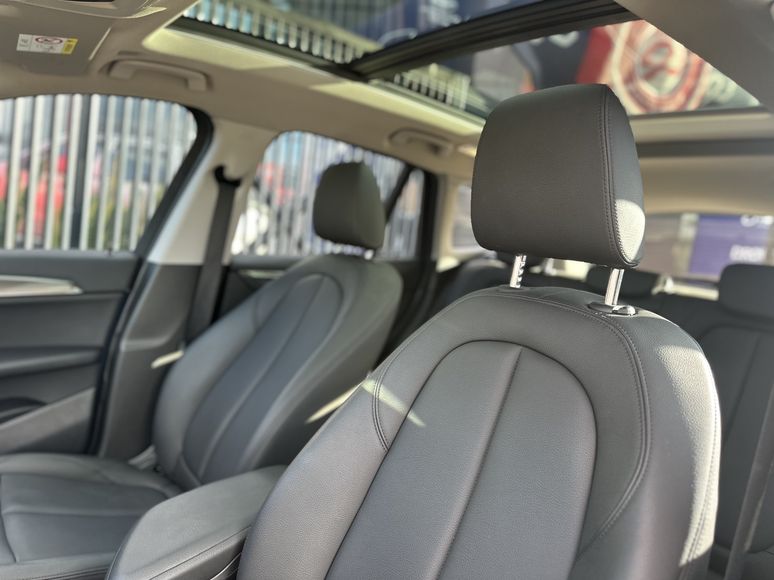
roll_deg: -8.1
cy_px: 290
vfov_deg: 56.8
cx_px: 387
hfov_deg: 71.6
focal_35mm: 24
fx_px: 537
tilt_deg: -4.2
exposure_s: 1/121
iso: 160
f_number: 1.78
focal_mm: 6.86
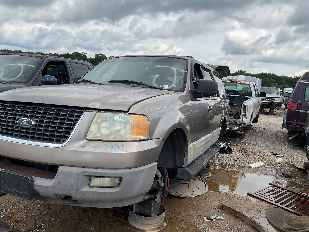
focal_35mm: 30
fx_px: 268
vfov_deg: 46.8
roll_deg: -4.9
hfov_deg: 60.0
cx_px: 150
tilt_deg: -6.2
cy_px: 117
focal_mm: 3
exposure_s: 1/1675
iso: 16
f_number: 1.8
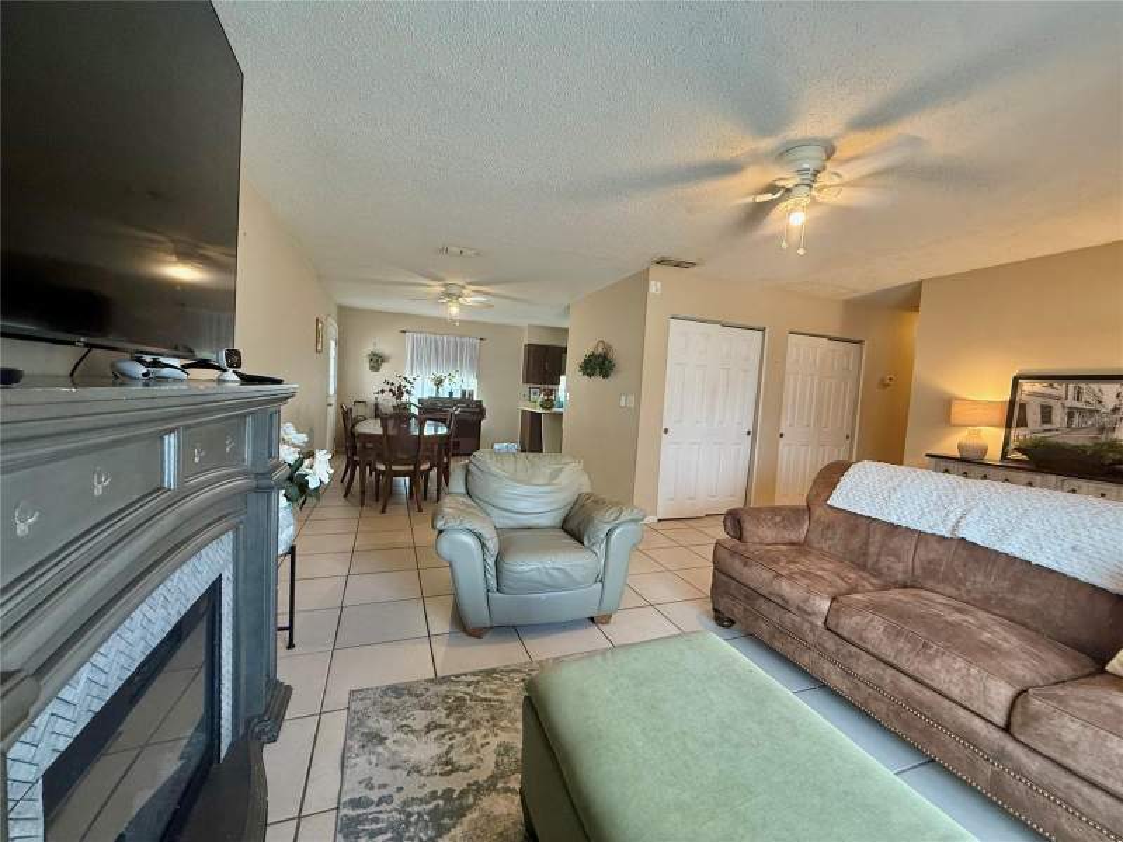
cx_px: 562
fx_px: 454
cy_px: 421
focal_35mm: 14
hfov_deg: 102.1
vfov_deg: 85.7
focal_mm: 2.22
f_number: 2.2
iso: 320
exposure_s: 1/60
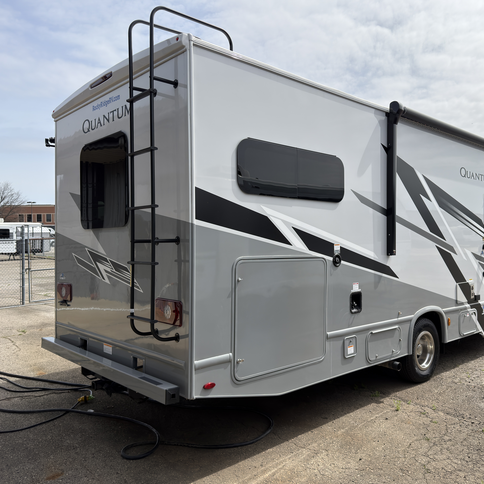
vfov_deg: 55.6
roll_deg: +0.7
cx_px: 286
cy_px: 238
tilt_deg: -0.6
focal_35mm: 29
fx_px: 459
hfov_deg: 55.3
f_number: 1.78
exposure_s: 1/4926
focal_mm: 6.76
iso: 64
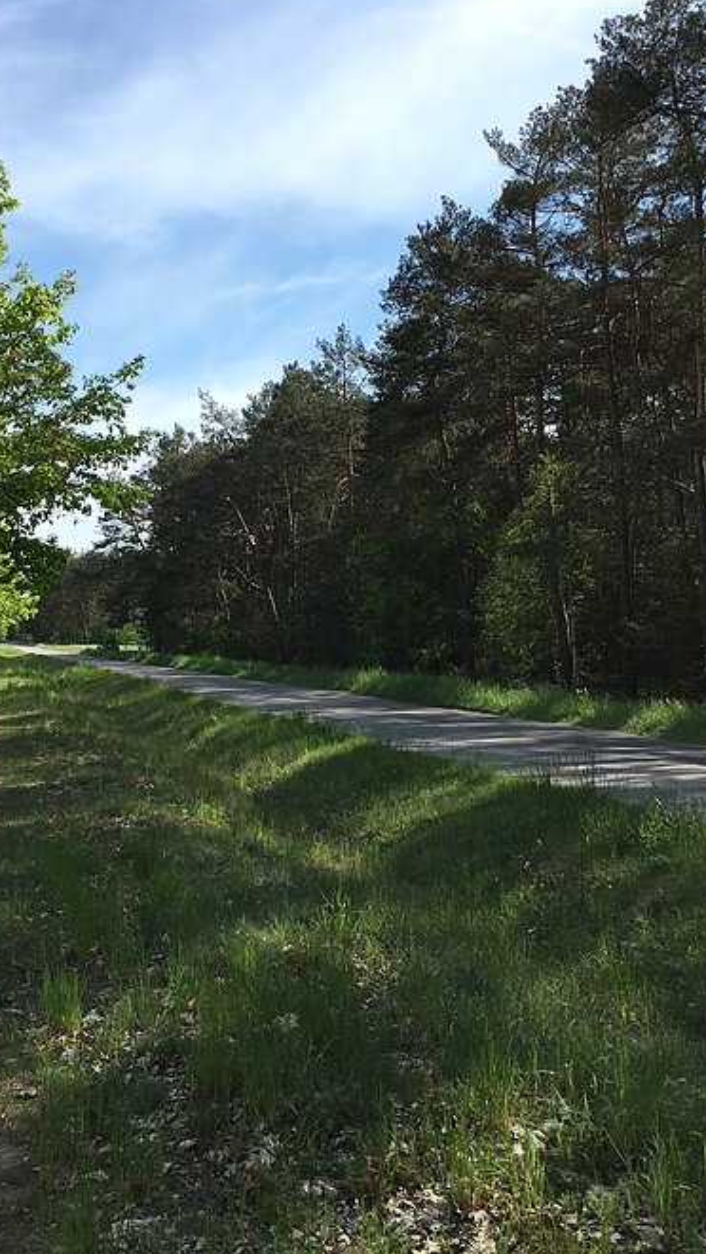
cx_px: 218
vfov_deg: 47.4
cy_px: 618
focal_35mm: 43
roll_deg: +0.2
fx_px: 1431
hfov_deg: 27.5
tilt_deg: +0.4
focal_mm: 4.15
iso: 25
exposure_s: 1/1115
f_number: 2.2
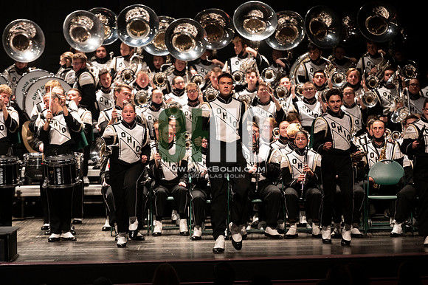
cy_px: 142
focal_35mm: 200
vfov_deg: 6.9
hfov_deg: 10.3
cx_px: 214
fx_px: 2376
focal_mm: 200
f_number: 2.8
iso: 2500
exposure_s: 1/500
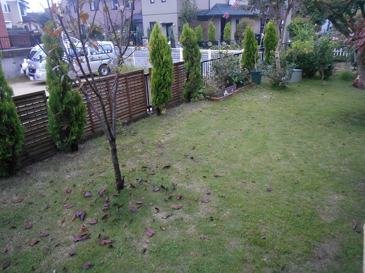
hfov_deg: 67.3
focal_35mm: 26
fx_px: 274
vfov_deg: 53.1
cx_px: 182
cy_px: 136
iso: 400
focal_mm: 4.7
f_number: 3.4
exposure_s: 1/10
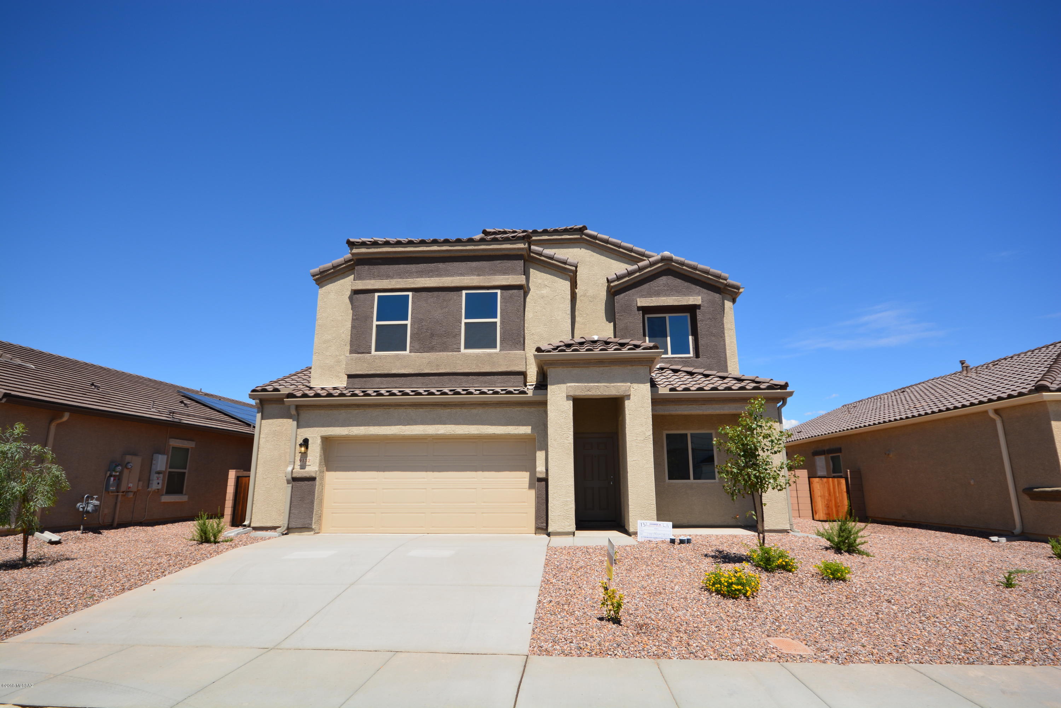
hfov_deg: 85.4
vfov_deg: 63.2
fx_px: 575
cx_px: 530
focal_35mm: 20
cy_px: 354
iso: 100
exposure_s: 1/200
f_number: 10
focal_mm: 13
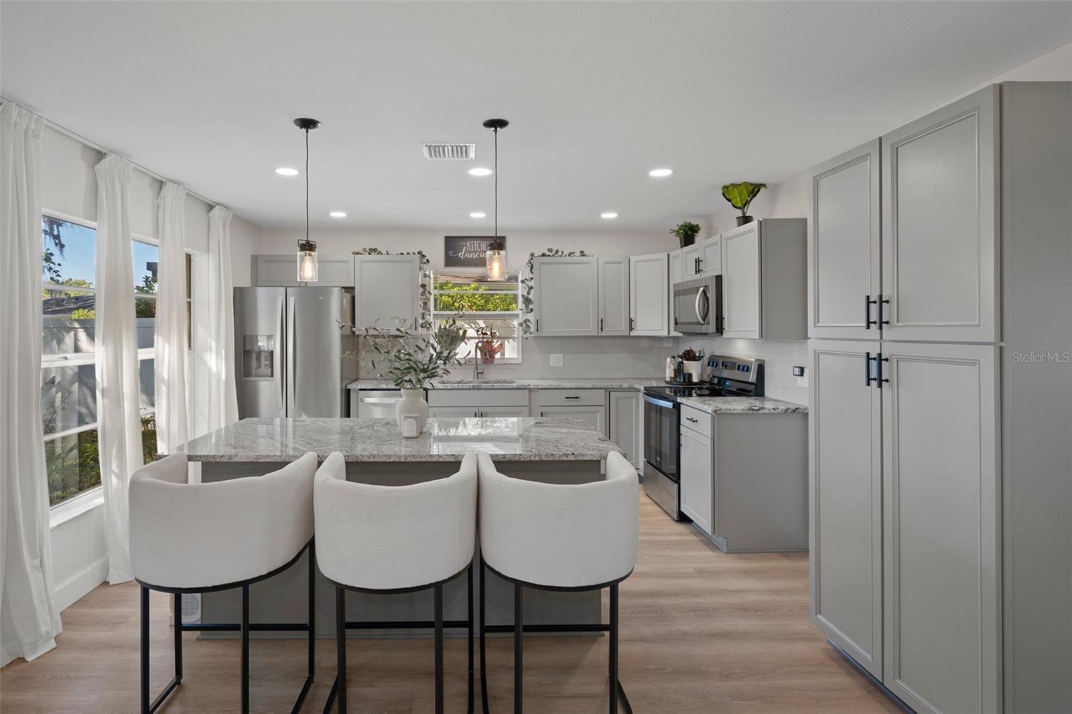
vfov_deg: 67.4
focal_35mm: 18
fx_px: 536
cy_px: 357
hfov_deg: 90.0
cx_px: 536
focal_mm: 18
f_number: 9
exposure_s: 1/2
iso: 320
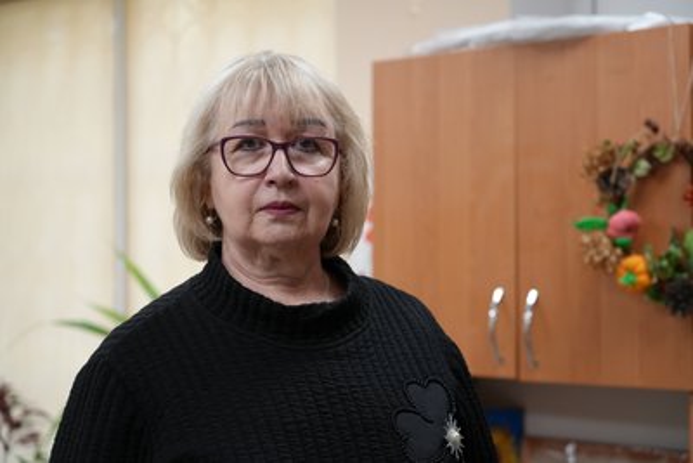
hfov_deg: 28.1
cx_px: 346
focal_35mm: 72
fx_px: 1386
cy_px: 232
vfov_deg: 18.9
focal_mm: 72
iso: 1250
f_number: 4
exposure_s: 1/160
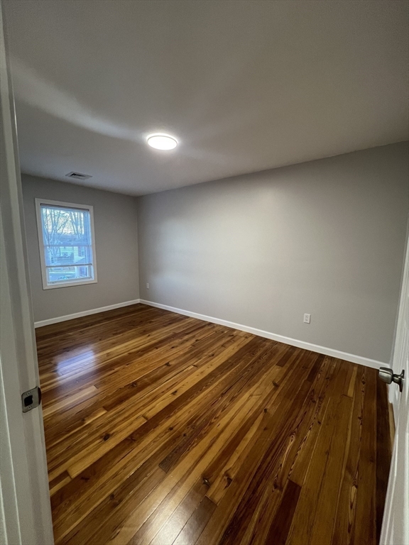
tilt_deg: -6.9
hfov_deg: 89.9
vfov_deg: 106.2
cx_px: 204
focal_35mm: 13
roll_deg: -0.7
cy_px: 272
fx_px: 205
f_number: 1.8
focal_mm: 1.57
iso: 160
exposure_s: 1/60
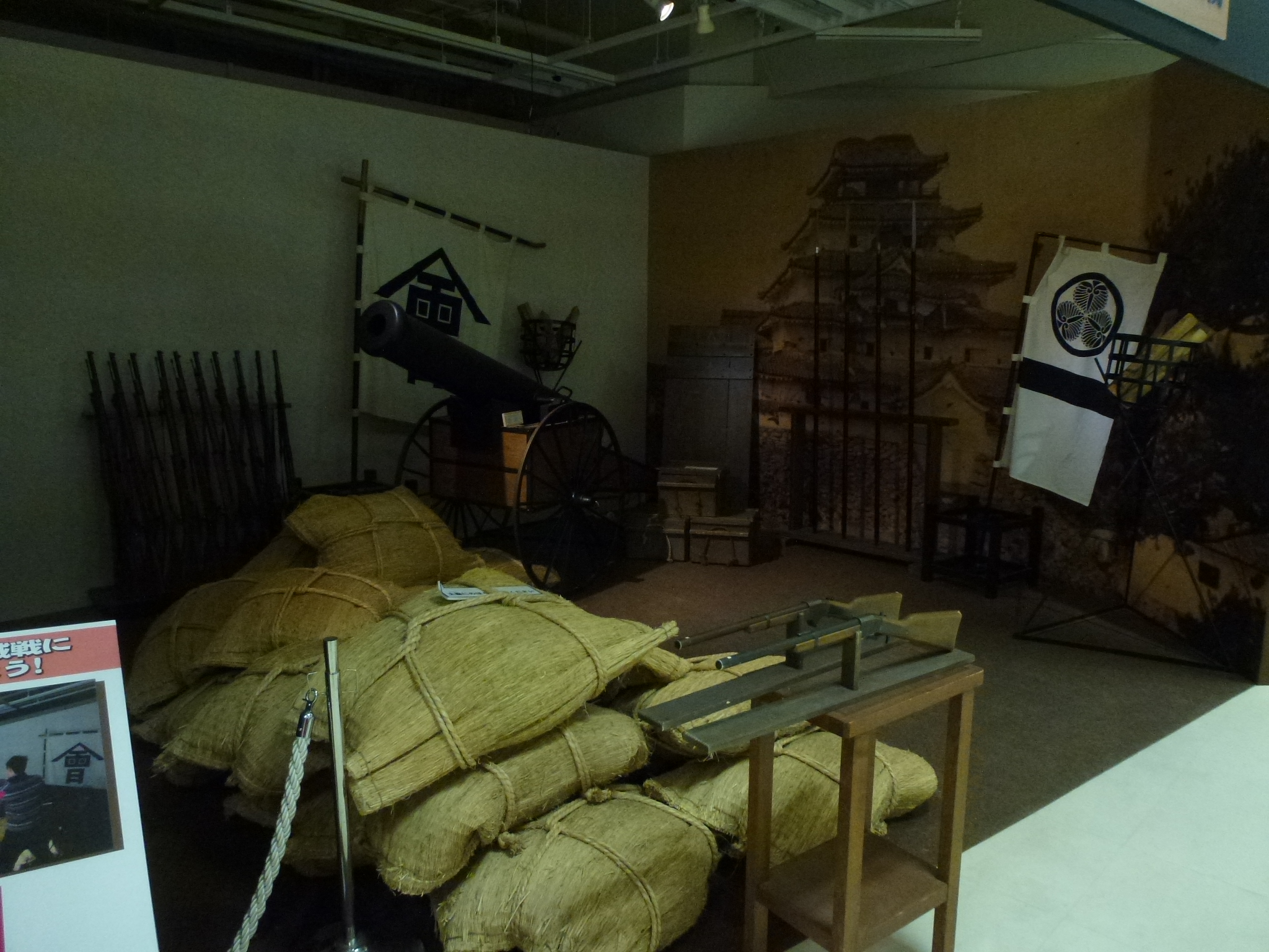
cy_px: 476
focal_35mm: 24
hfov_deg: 71.6
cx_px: 634
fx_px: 880
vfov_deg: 56.8
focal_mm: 4.3
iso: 400
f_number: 3.3
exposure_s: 1/60
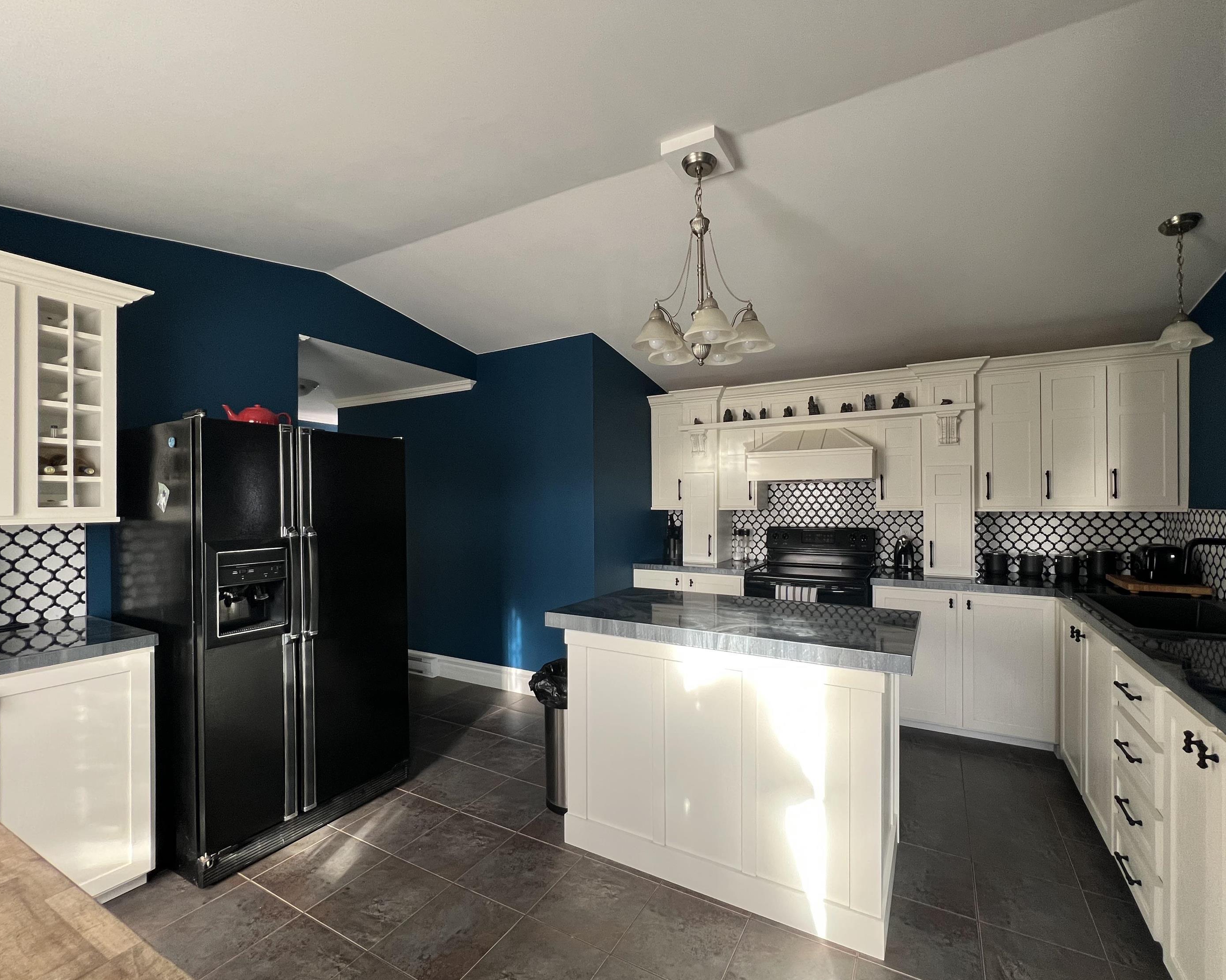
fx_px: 508
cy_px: 504
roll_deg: +0.7
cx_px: 656
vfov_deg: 88.0
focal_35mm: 14
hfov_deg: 100.5
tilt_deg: -0.7
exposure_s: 1/60
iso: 160
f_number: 1.8
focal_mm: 1.57
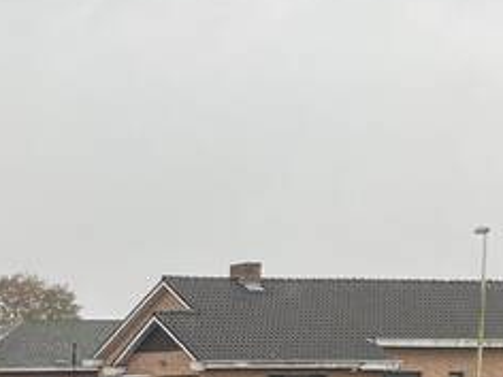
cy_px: 562
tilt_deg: -3.4
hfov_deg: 15.8
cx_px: -341
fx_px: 1598
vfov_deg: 12.8
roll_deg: +0.1
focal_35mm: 110
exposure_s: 1/252
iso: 32
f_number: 1.8
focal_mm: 4.25
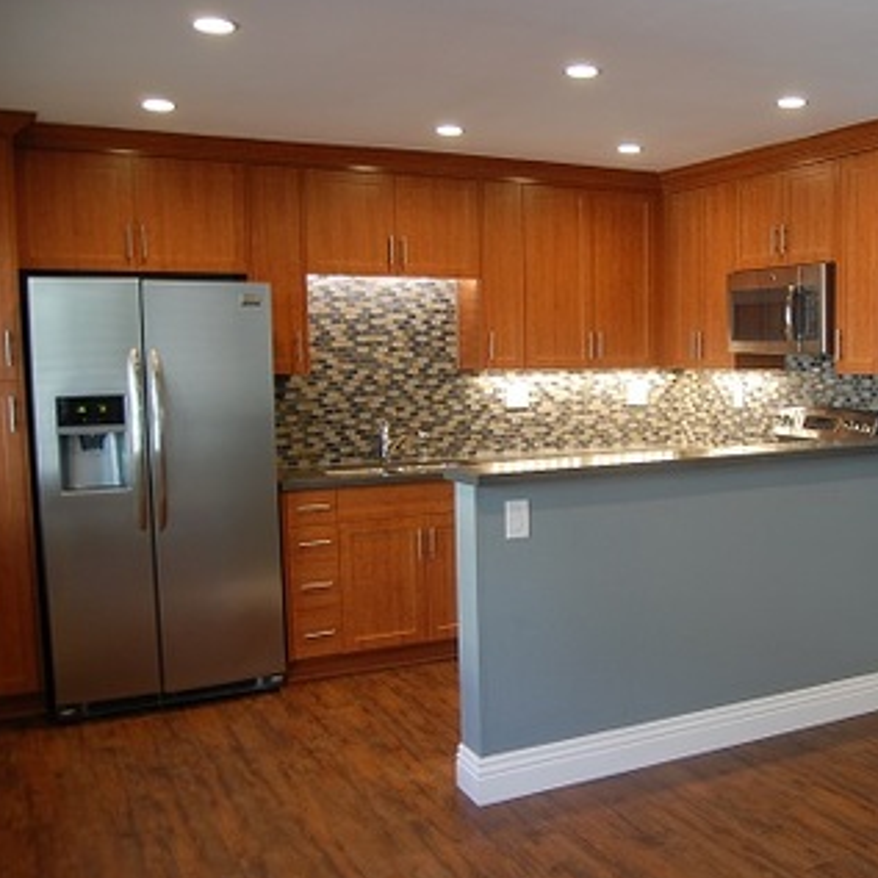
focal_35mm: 37
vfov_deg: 44.9
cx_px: 665
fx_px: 1062
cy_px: 463
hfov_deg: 43.4
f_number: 3.5
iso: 400
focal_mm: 18
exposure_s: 1/30
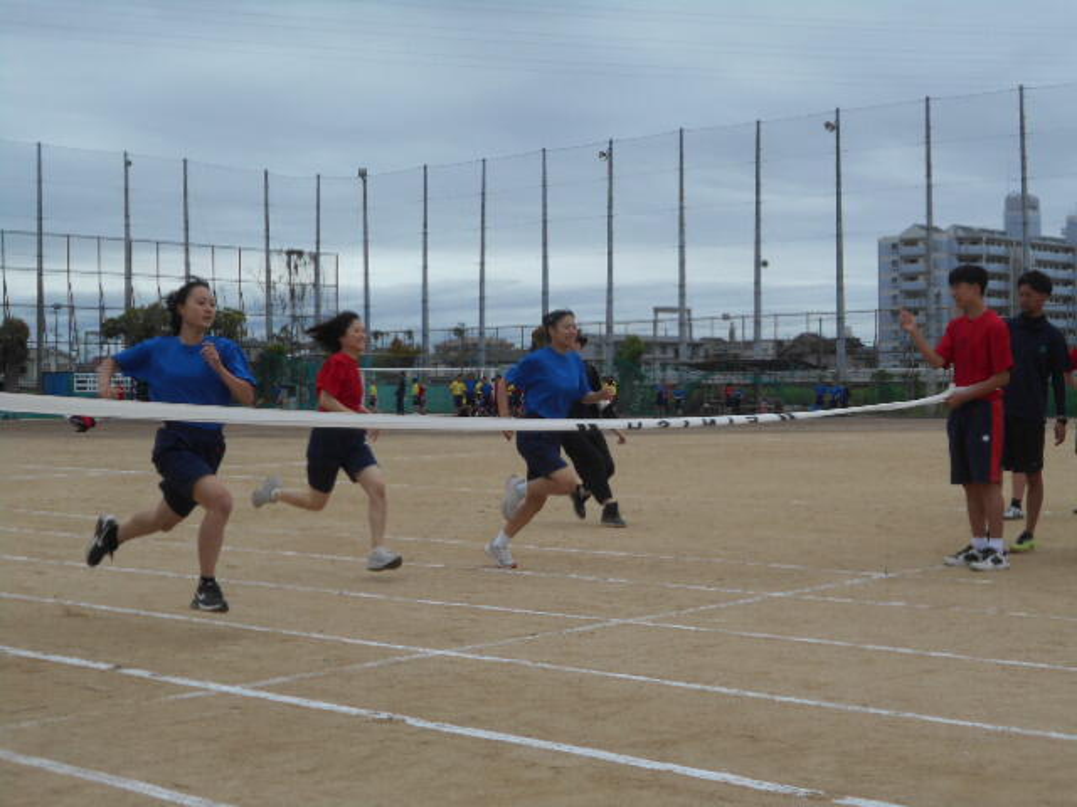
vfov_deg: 25.2
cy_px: 404
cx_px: 538
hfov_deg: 33.2
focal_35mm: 58
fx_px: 1805
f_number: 4.9
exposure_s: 1/640
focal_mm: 10
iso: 80
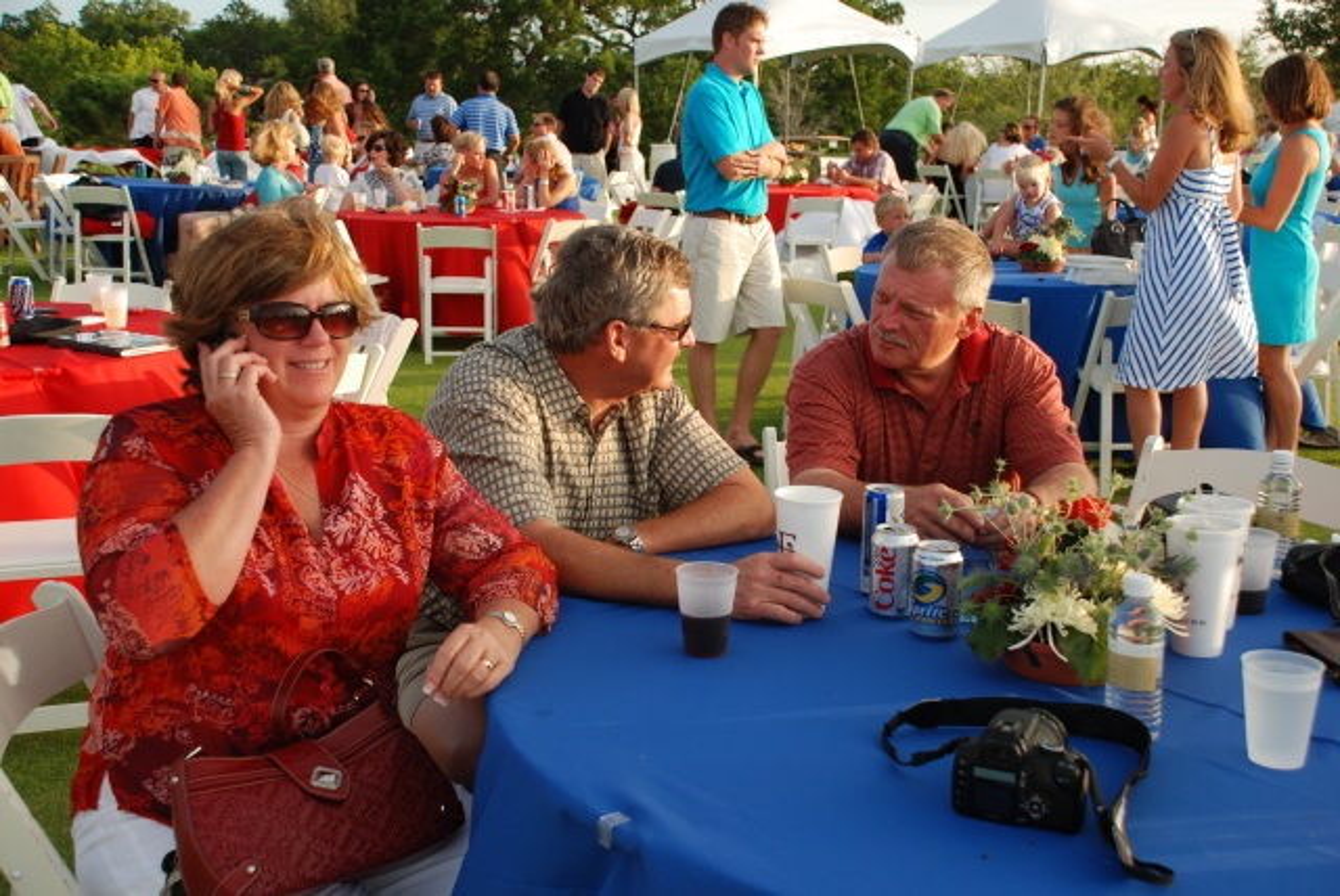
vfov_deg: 29.0
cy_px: 448
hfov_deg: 42.3
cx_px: 670
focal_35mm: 46
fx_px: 1732
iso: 200
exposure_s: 1/100
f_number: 5
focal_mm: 31
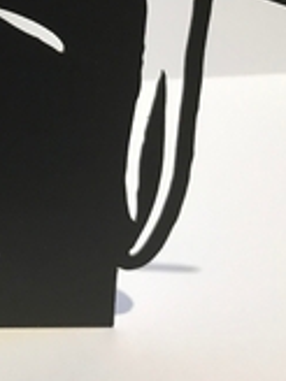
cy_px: -60
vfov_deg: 23.4
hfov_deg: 18.7
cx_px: 8
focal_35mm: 77
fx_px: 848
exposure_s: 1/17
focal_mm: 3.99
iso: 50
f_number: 1.8
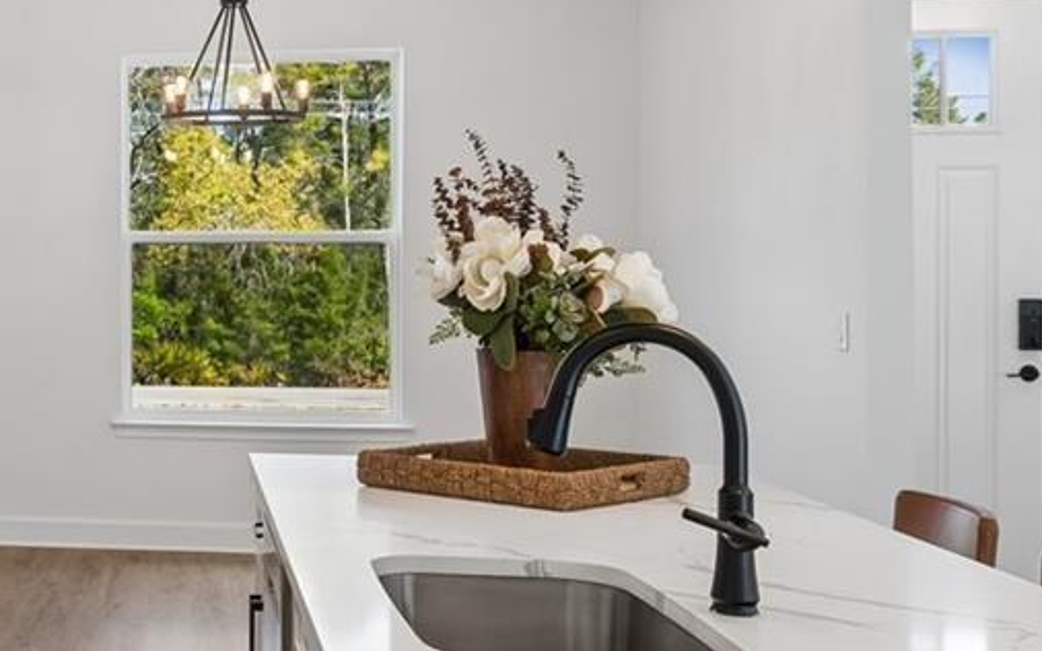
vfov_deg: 22.3
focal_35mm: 58
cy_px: 266
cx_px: -148
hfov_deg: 30.7
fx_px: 1647
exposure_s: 1/8
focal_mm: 12
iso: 100
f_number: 7.1
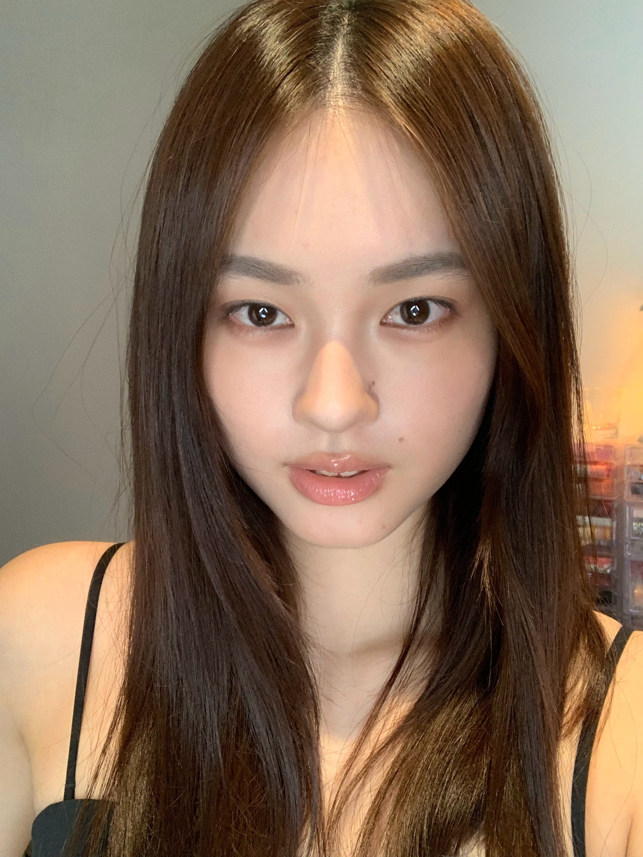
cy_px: 428
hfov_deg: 44.2
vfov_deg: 56.8
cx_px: 322
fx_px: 793
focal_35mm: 32
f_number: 2.2
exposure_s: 1/60
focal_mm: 2.87
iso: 200
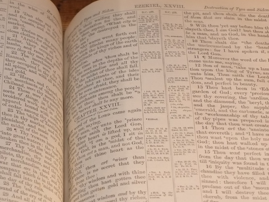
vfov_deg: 13.1
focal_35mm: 112
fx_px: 870
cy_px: 188
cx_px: 56
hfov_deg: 17.4
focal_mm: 35
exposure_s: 1/250
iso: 3200
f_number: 4
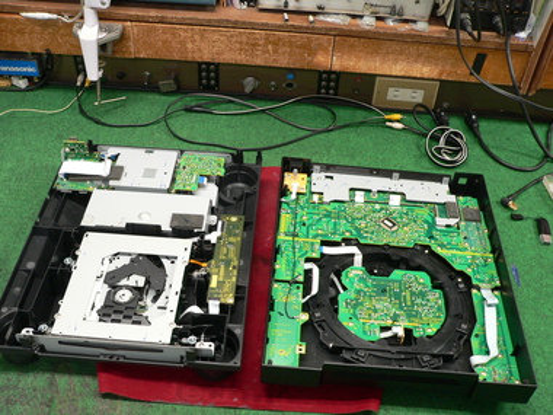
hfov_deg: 47.9
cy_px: 208
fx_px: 623
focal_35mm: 39
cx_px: 276
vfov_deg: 36.8
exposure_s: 1/15
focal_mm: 6.5
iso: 200
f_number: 2.8
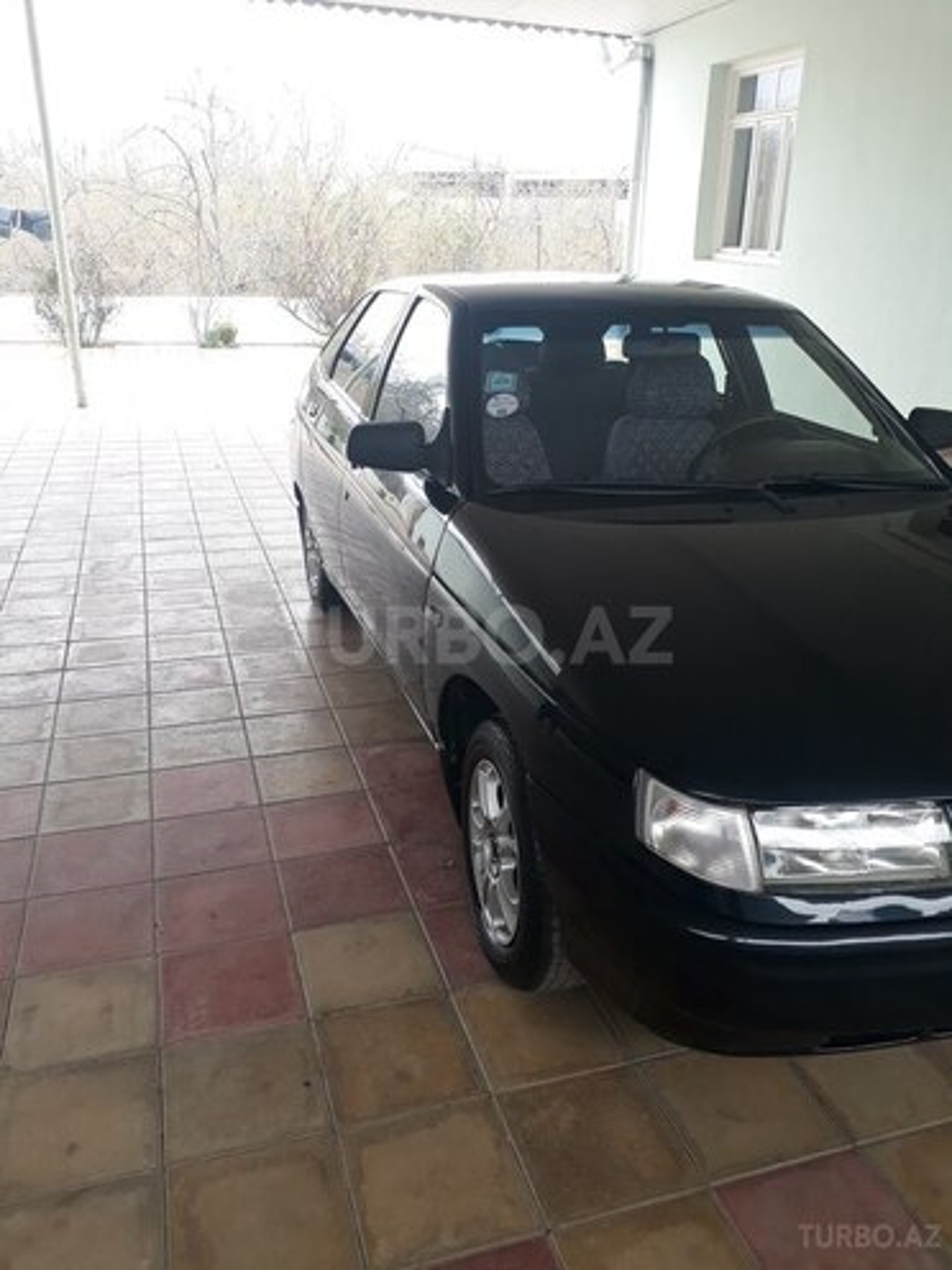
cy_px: 635
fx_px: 990
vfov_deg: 65.3
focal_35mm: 27
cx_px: 476
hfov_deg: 51.4
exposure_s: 1/33
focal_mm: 3.6
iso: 50
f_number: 1.9
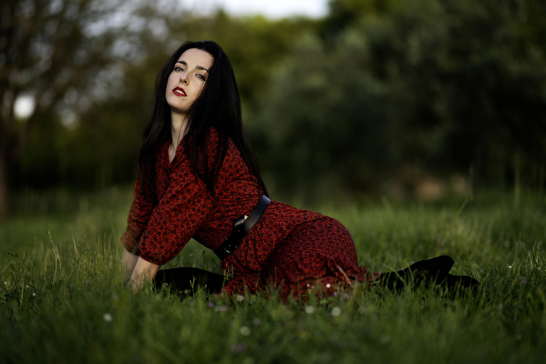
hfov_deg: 23.9
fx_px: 1289
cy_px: 182
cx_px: 273
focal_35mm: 85
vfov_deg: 16.1
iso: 64
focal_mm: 85
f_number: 1.4
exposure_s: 1/800
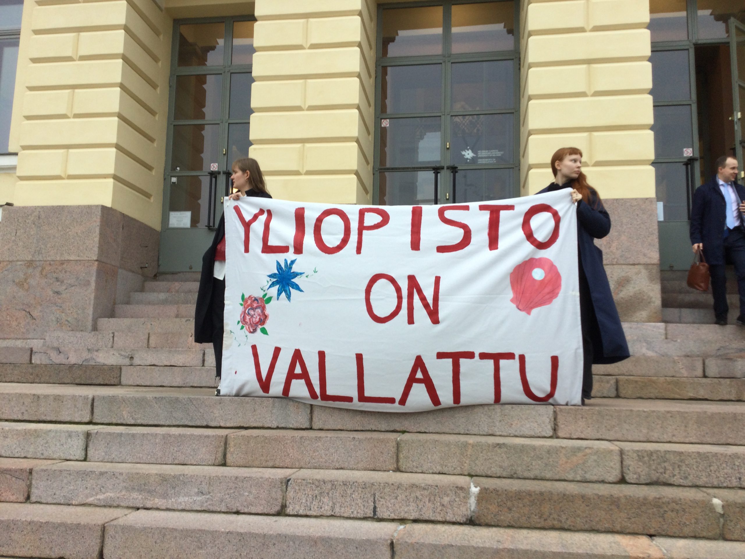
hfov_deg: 58.4
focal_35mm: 31
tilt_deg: +3.6
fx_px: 667
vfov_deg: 45.4
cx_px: 372
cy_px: 280
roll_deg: -0.7
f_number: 2.4
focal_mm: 3.3
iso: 25
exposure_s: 1/115
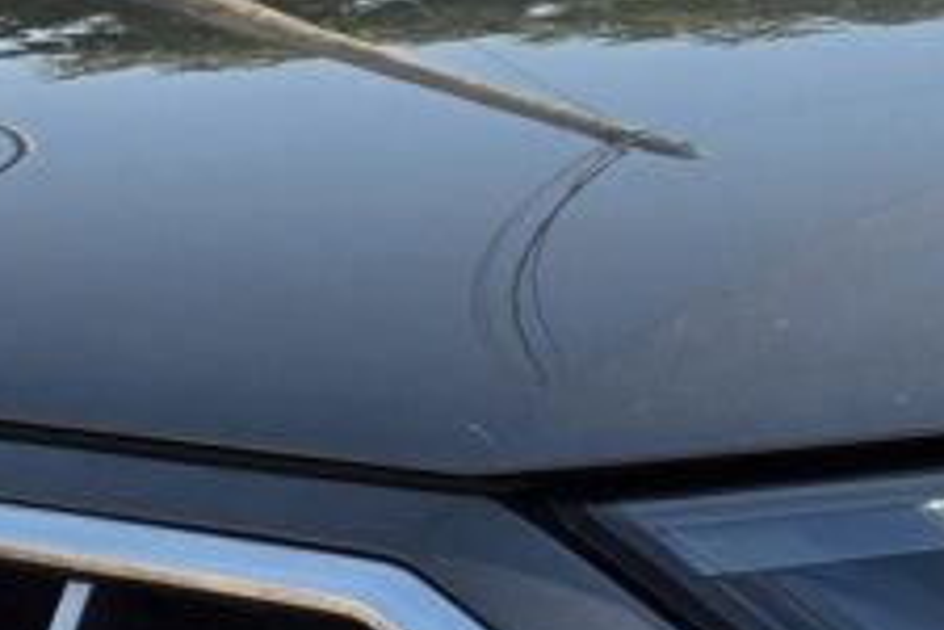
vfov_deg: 8.1
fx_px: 4457
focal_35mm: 170
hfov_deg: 10.5
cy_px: 454
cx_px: 2232
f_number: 1.4
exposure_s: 1/4432
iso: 64
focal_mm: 6.5
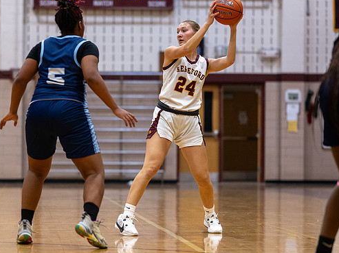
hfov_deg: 11.6
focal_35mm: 171
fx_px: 1673
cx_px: 121
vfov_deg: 8.7
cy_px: 135
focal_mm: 85
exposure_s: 1/1250
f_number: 1.8
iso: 1600
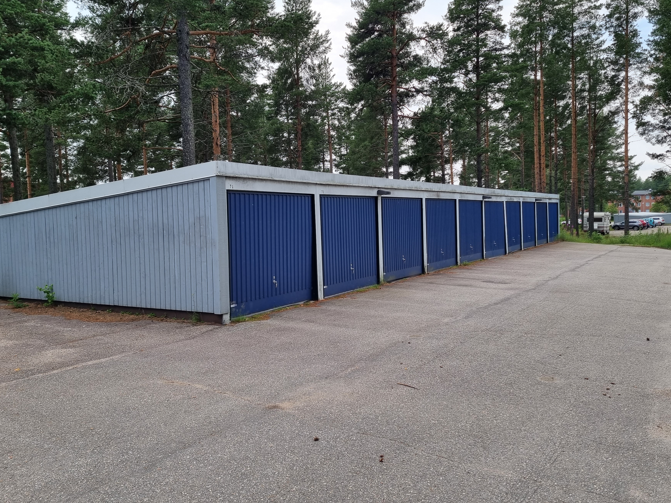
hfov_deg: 60.0
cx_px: 339
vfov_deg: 46.8
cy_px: 237
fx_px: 582
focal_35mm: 30
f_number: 1.8
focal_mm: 5.4
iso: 50
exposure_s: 1/1188
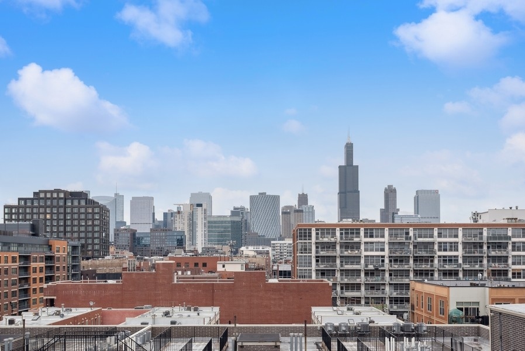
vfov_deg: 37.9
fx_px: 511
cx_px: 262
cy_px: 176
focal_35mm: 35
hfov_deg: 54.4
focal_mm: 35
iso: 1000
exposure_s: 1/640
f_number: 8
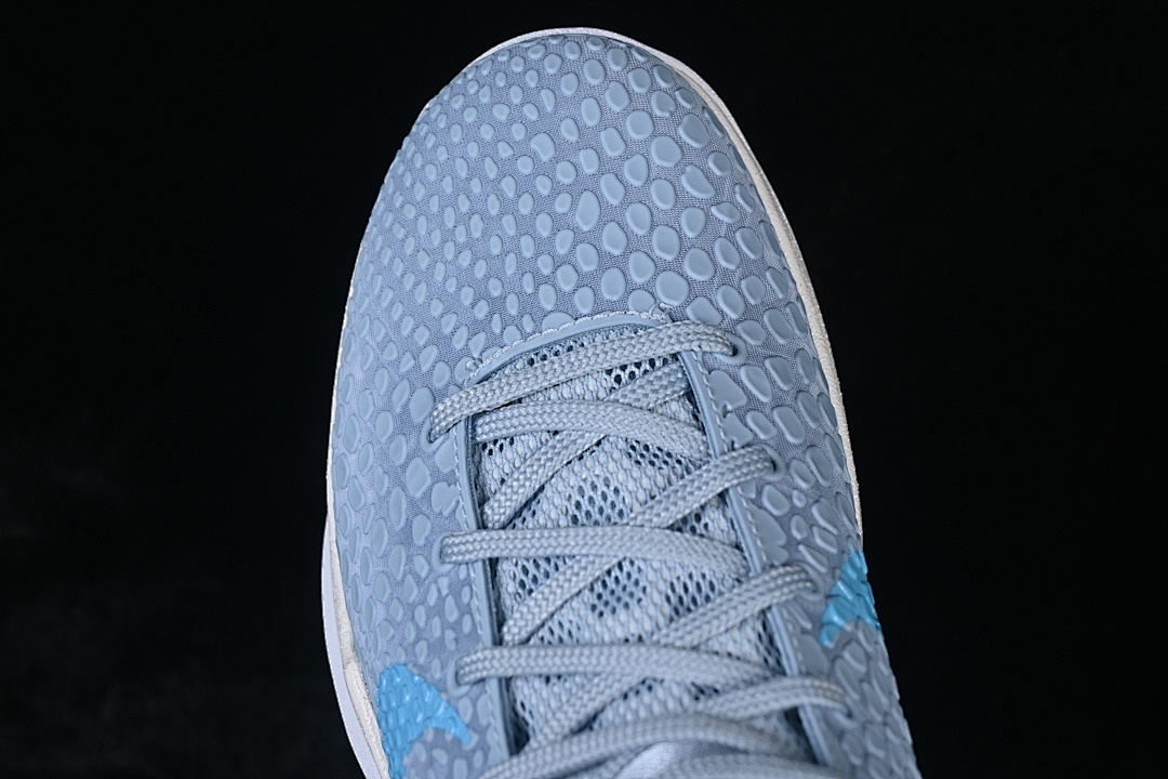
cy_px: 390
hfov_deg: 27.0
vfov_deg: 18.2
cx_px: 584
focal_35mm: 75
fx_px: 2433
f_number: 7.1
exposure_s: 1/80
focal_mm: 50
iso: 160
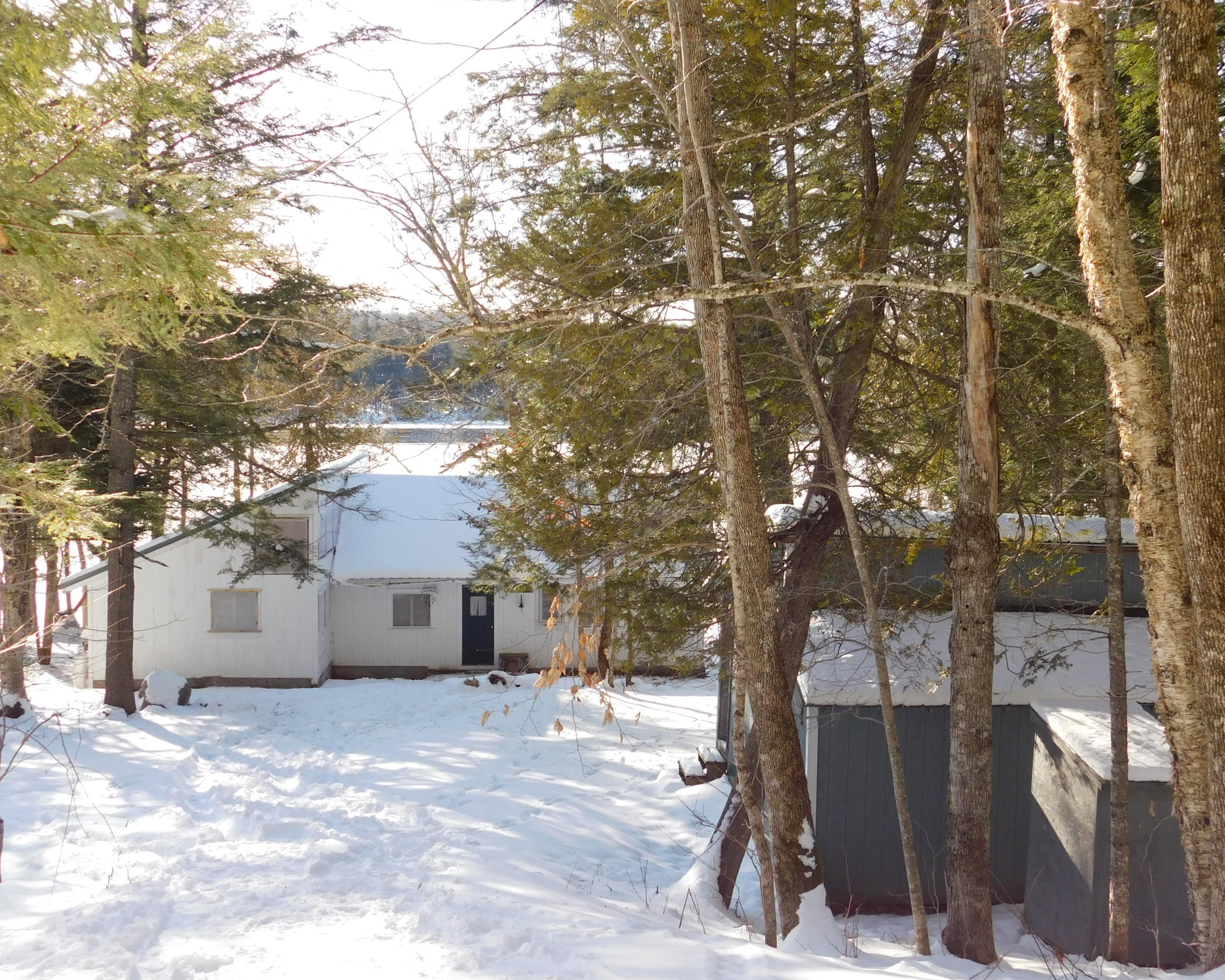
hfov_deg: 42.9
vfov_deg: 34.9
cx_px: 632
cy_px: 502
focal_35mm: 43
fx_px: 1559
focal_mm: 6.3
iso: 125
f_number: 3.5
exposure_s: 1/400
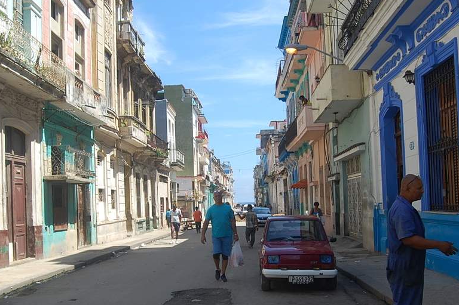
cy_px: 187
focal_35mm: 36
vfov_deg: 36.7
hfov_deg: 53.2
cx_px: 224
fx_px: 459
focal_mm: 18
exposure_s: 1/250
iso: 200
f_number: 8
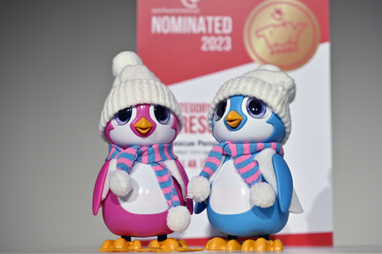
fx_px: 795
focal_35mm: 75
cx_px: 207
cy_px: 127
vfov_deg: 18.2
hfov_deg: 27.0
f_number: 2.8
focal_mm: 67
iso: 50
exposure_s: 1/100
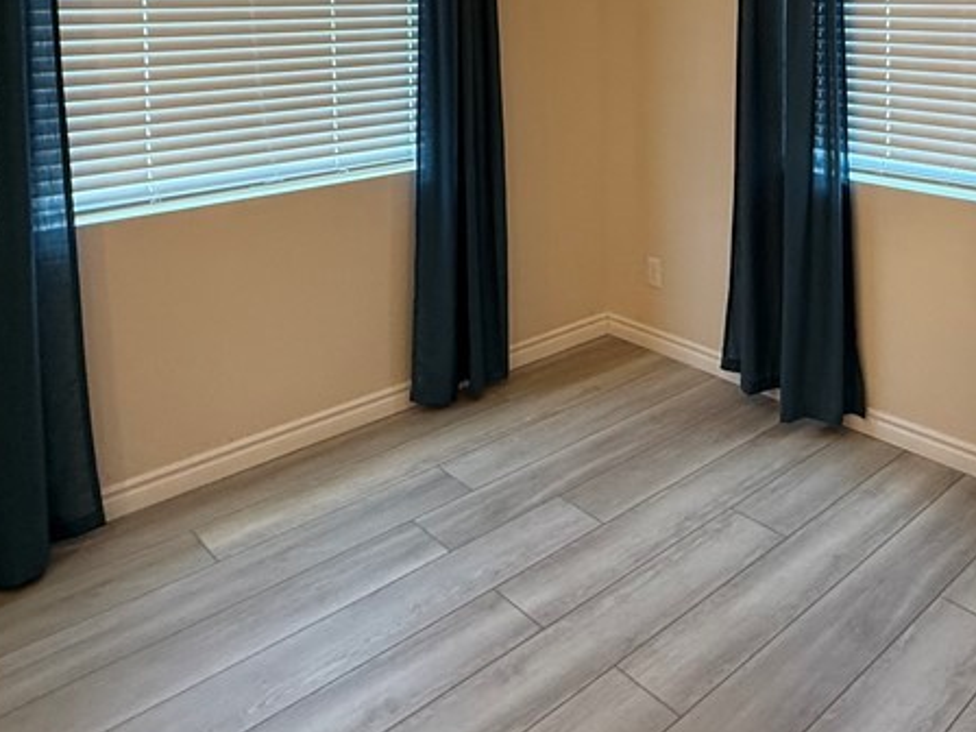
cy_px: 24
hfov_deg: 54.1
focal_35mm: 32
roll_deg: -0.8
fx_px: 902
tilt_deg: -2.9
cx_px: 736
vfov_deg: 39.6
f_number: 2.2
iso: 250
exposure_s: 1/120
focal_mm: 2.22
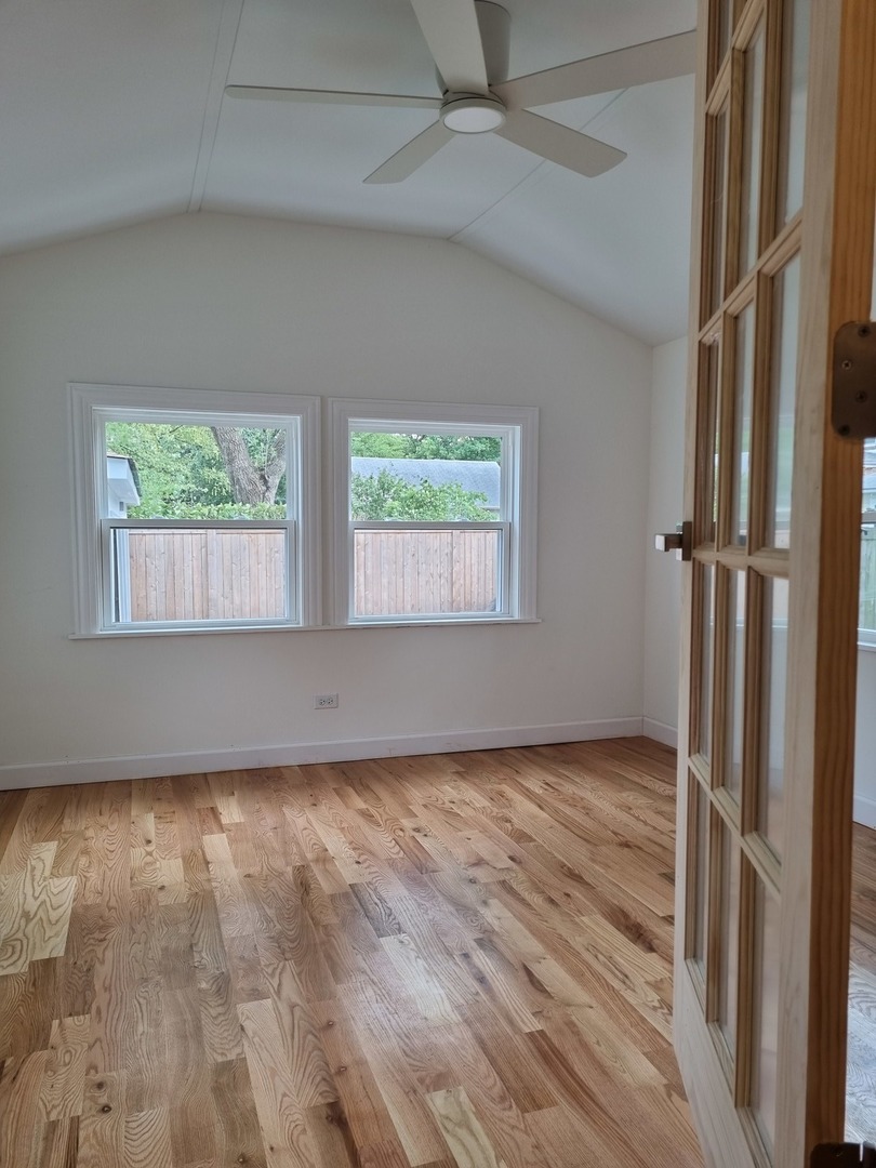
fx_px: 877
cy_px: 584
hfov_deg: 53.1
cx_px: 438
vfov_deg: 67.3
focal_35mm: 26
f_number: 1.8
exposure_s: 1/120
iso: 64
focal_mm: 5.4
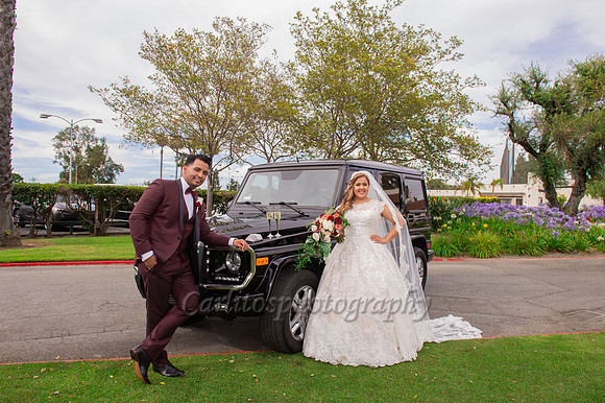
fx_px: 403
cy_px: 202
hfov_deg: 73.8
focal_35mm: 24
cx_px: 302
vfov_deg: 53.1
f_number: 8
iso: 400
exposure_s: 1/250
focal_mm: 24
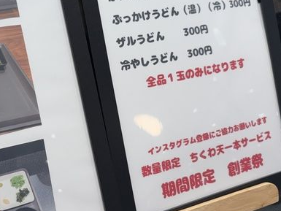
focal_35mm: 55
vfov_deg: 26.5
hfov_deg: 34.2
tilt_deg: -28.6
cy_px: 91
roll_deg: -1.4
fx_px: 447
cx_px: 68
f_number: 1.6
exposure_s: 1/120
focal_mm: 5.96
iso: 100
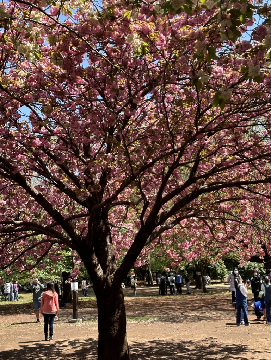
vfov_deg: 39.6
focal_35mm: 48
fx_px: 501
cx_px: 136
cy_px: 180
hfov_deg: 30.3
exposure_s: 1/971
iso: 64
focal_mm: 6.86
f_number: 1.78
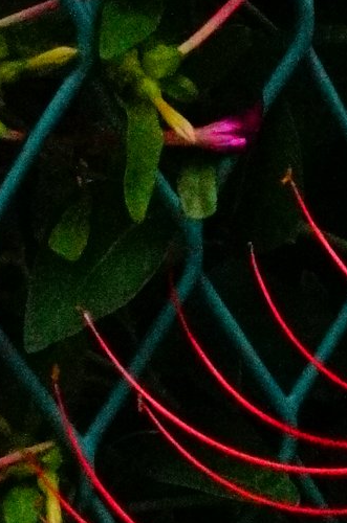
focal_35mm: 166
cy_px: 366
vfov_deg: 12.4
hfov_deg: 7.9
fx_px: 2412
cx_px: 664
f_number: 29
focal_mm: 27
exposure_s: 1/80
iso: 12800
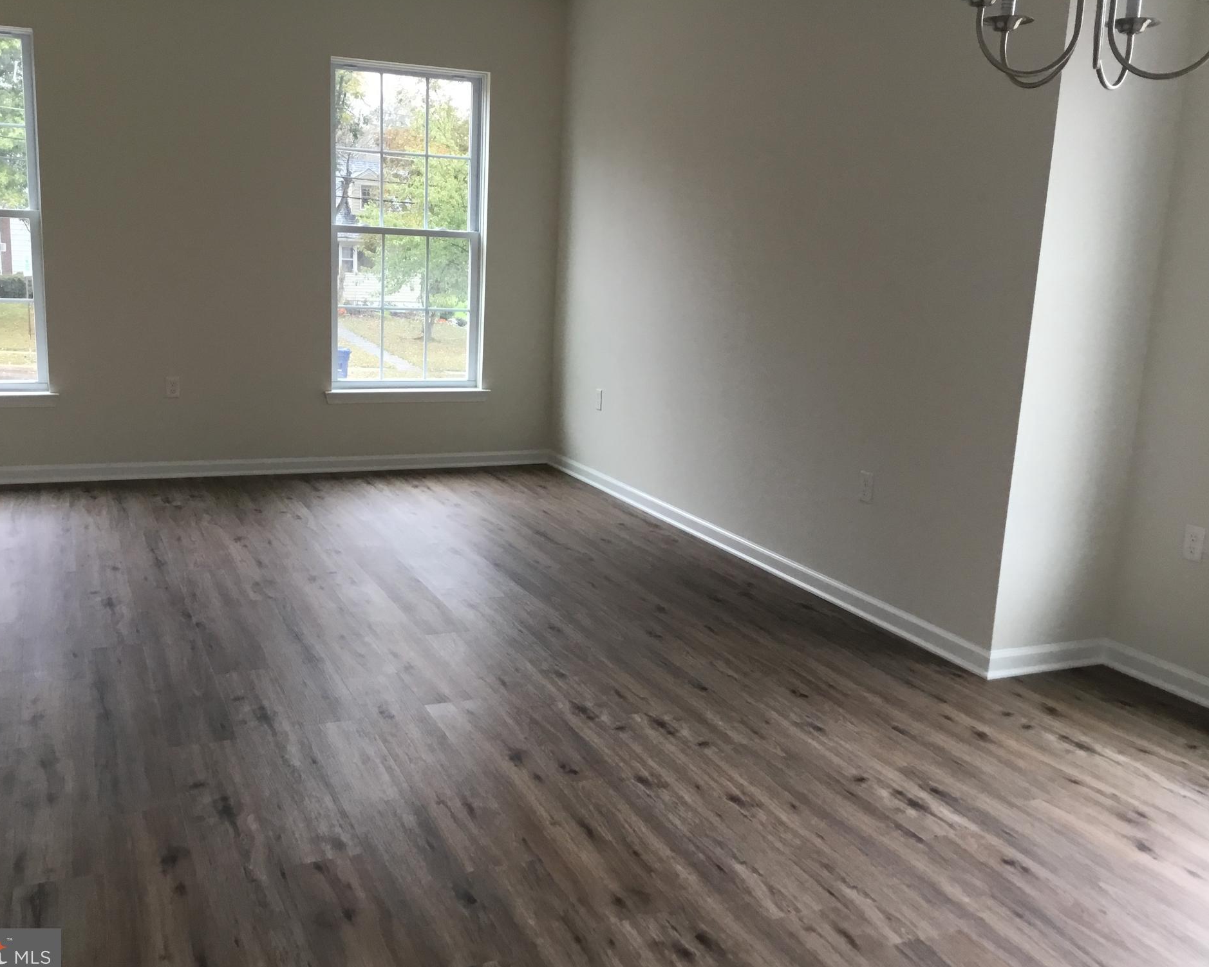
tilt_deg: -11.2
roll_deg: -1.7
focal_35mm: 33
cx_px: 559
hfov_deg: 54.2
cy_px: 487
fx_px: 1181
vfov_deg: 44.5
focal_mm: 3.3
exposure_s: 1/30
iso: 32
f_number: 2.4
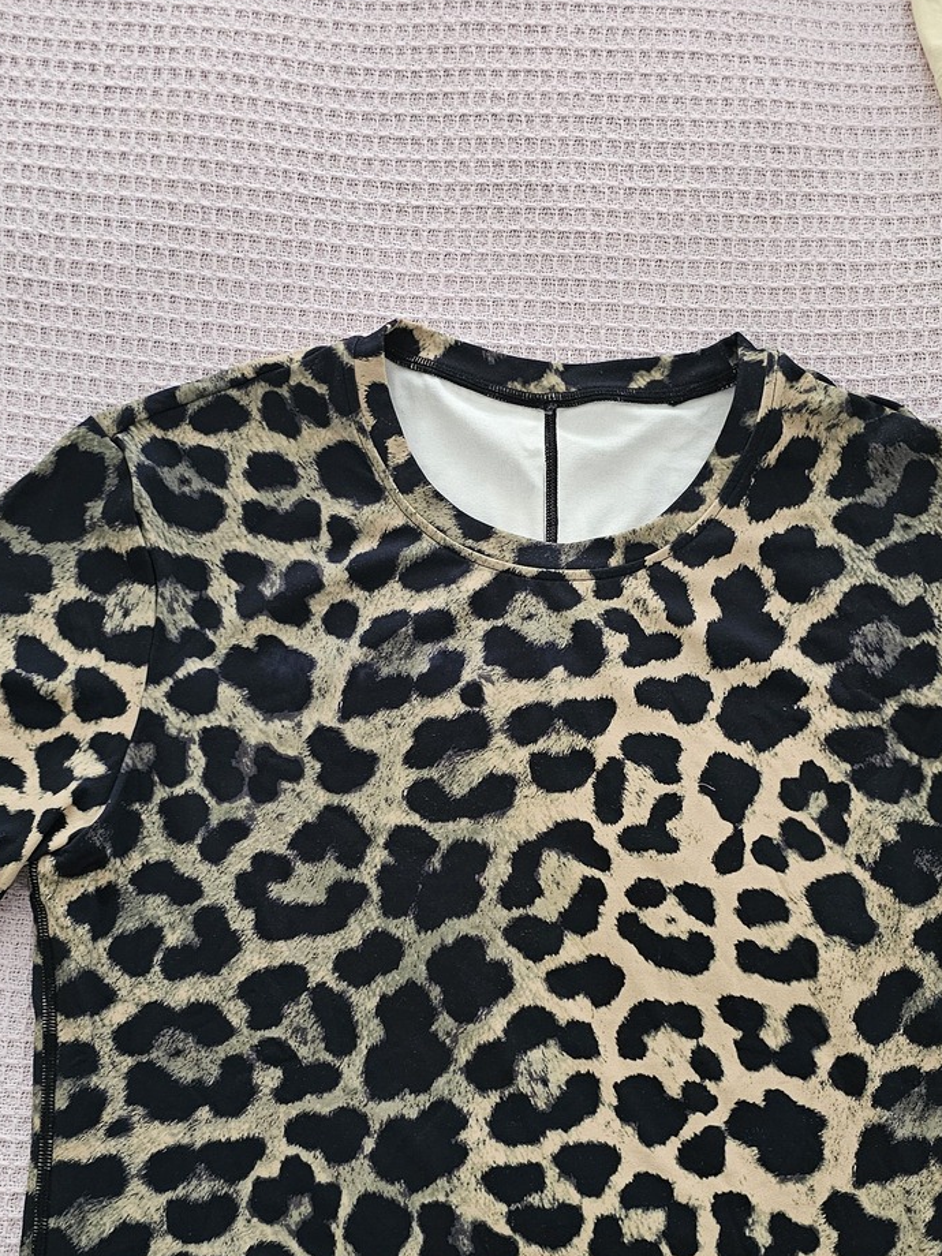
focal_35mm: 40
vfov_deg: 46.1
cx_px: 541
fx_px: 1451
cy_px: 831
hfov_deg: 35.9
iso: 500
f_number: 1.7
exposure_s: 1/25
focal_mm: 6.3
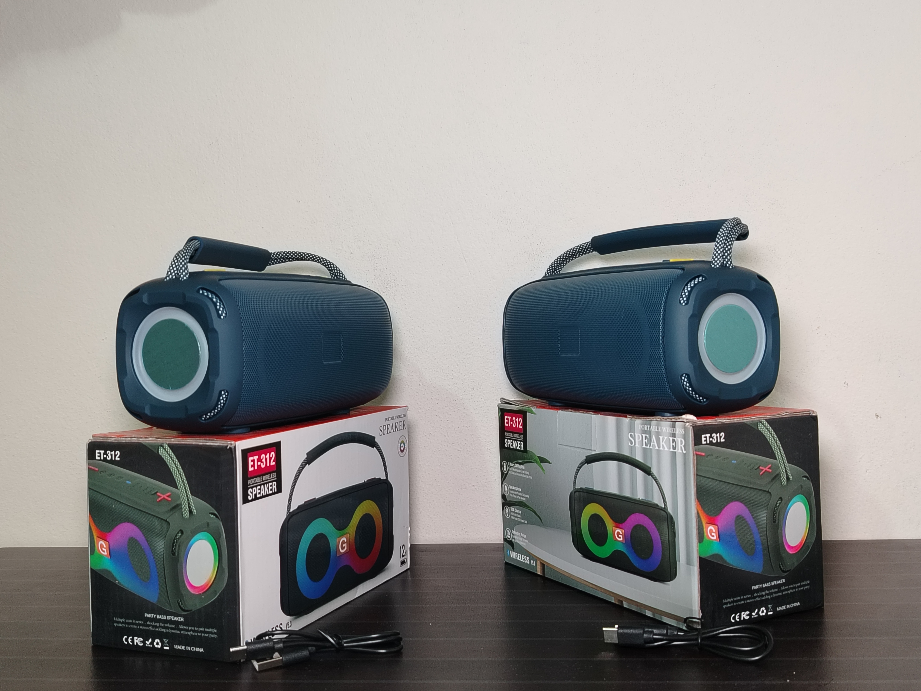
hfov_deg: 50.1
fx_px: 984
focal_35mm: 37
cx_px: 460
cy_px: 346
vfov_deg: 38.7
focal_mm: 5.25
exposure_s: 1/33.3
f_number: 1.75
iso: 737
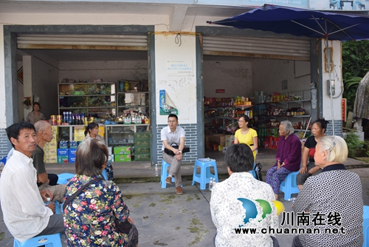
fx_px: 277
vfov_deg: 48.0
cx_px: 184
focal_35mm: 27
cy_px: 124
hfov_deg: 67.4
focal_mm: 18
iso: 220
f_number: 5
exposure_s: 1/200
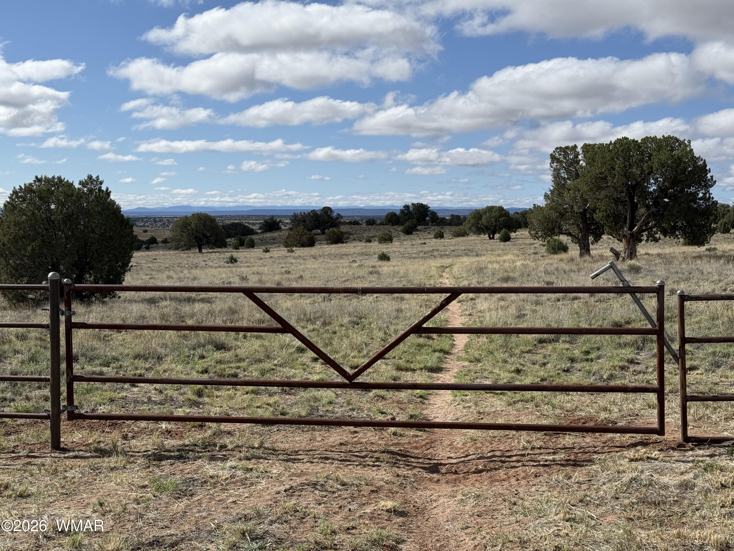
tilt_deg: -2.9
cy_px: 276
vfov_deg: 30.3
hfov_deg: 39.7
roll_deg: +0.2
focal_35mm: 48
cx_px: 367
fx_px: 1018
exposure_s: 1/8772
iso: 64
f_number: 1.78
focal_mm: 6.76
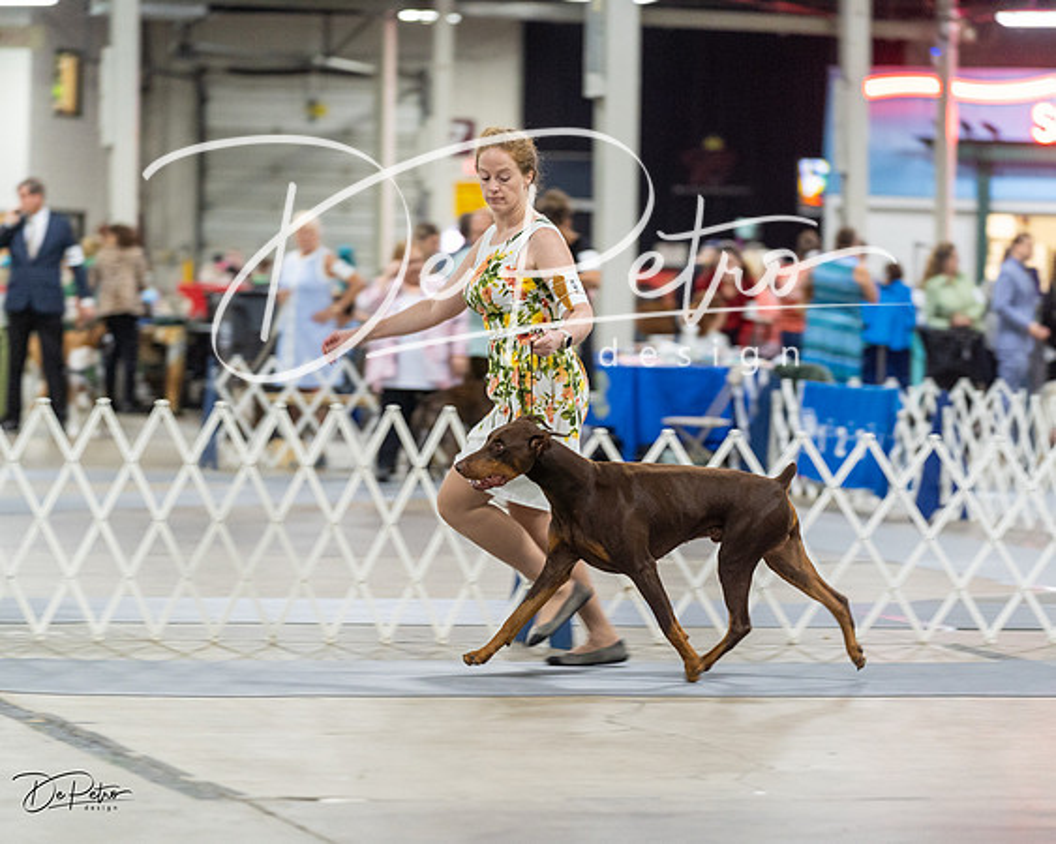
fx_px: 4504
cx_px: 528
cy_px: 422
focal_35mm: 144
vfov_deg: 10.7
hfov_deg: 13.4
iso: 2000
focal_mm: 128
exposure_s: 1/160
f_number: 2.8
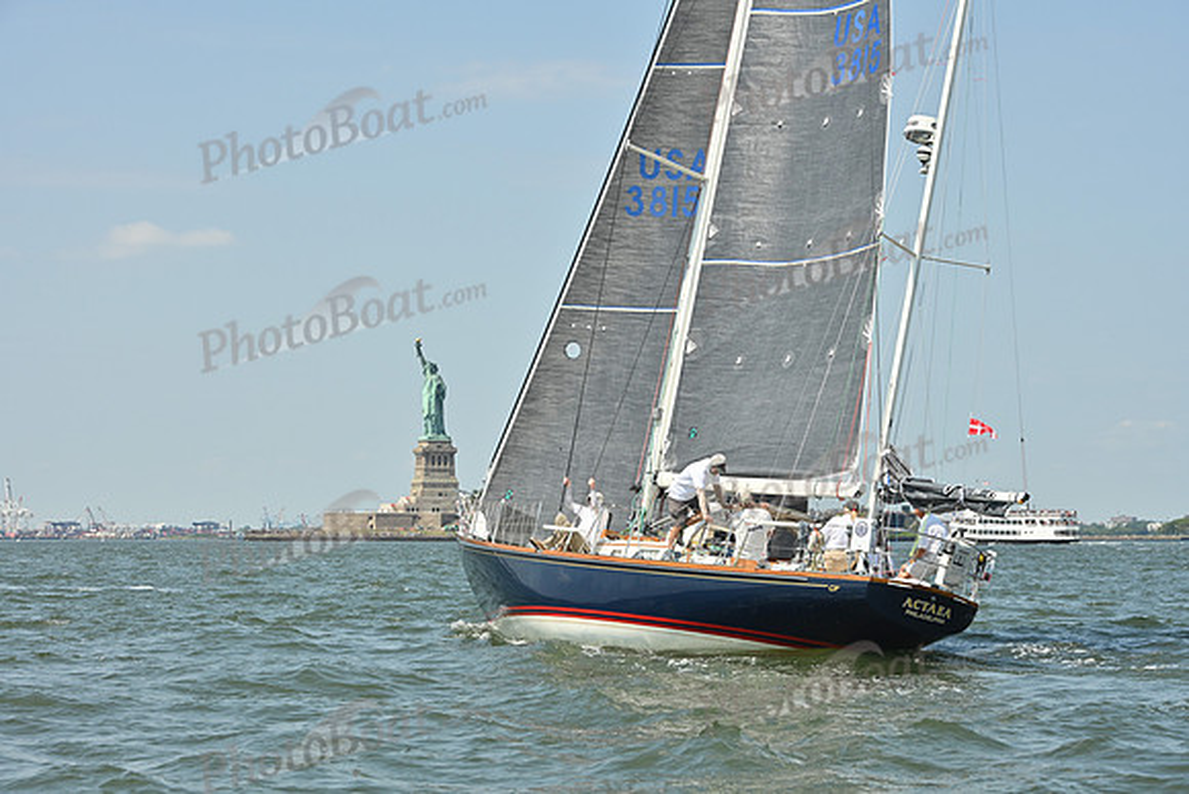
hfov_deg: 22.6
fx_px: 2973
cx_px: 594
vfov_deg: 15.2
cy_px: 397
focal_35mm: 90
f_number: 9
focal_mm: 90
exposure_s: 1/1250
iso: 320
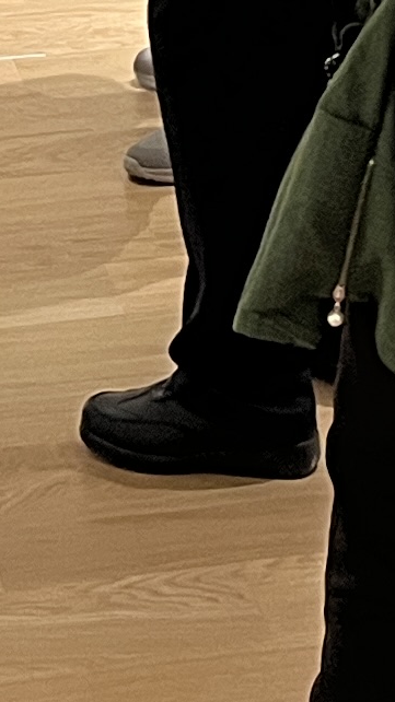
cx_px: 365
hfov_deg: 6.8
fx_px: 3315
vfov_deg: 11.3
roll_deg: +0.1
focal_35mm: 178
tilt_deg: -8.1
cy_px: -542
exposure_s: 1/60
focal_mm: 5.1
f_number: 1.6
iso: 100
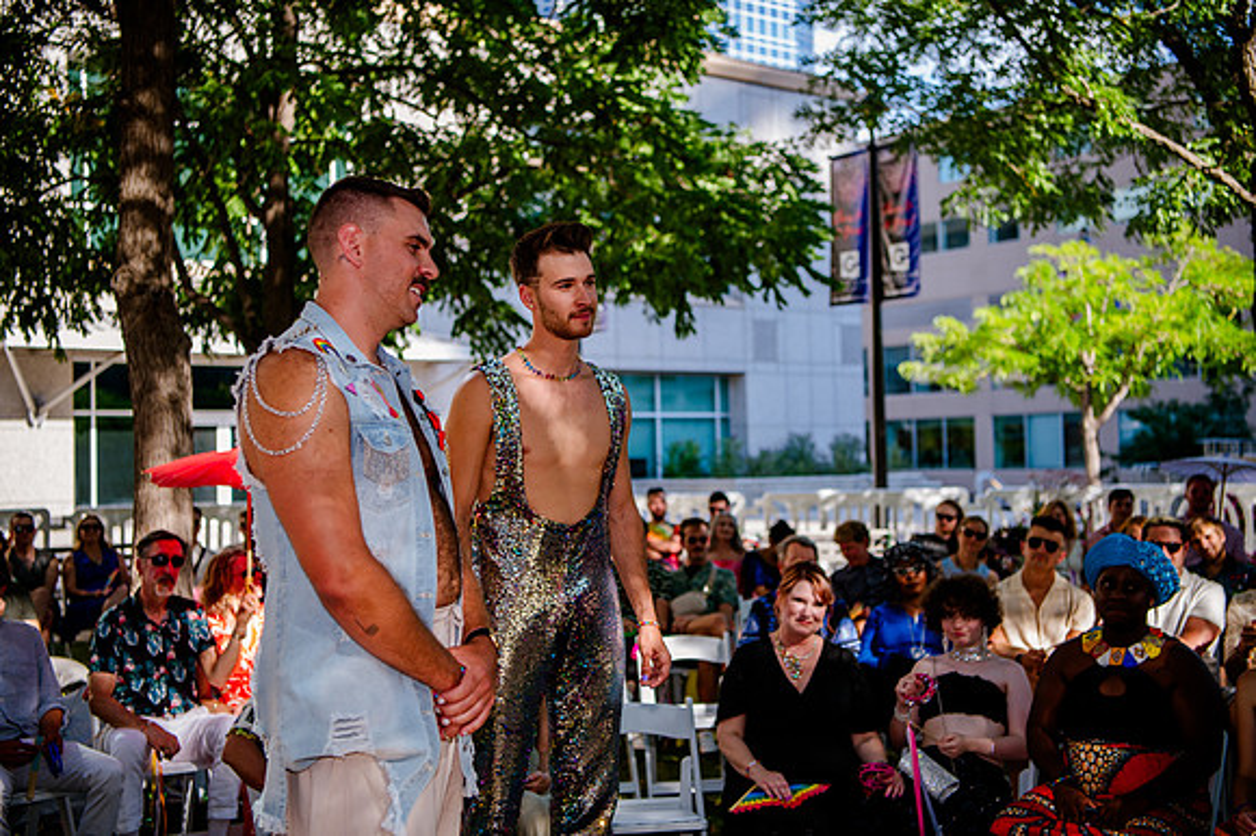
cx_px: 628
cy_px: 418
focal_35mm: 45
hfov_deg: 43.6
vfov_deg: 29.8
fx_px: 1569
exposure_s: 1/500
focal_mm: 45
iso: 200
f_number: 3.2
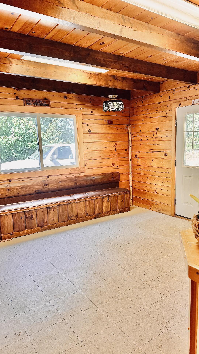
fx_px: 253
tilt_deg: -9.3
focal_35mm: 27
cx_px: 118
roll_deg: +1.5
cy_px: 178
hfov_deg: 42.7
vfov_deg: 69.9
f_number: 1.78
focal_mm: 6.76
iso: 160
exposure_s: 1/120
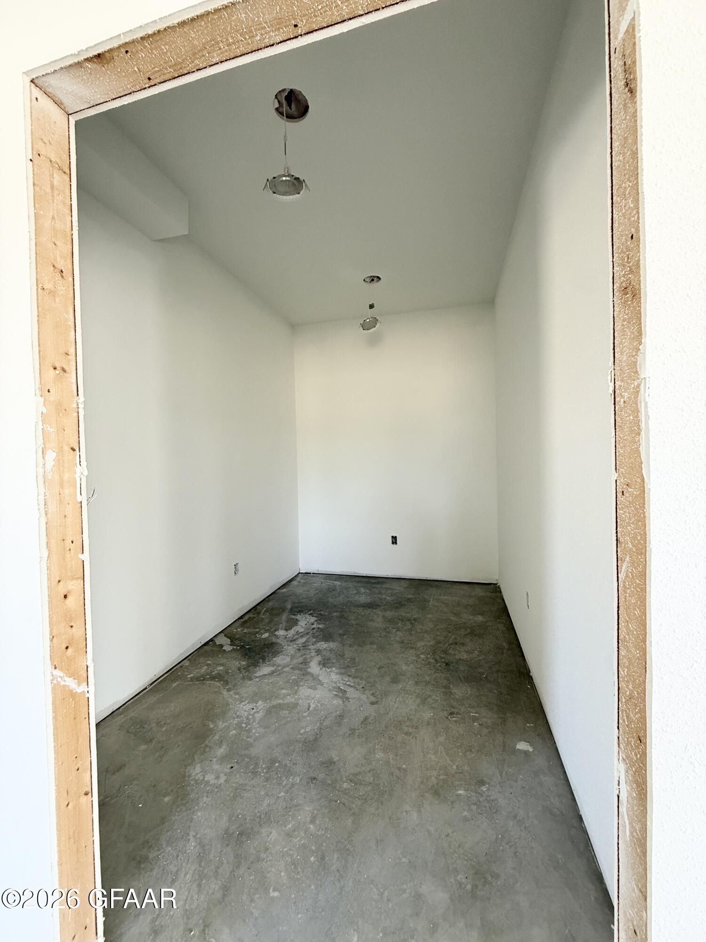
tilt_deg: -1.4
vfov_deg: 102.1
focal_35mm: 14
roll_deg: +0.8
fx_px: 381
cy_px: 471
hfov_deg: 85.7
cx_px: 353
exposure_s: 1/99
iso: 200
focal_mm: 2.22
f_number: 2.2
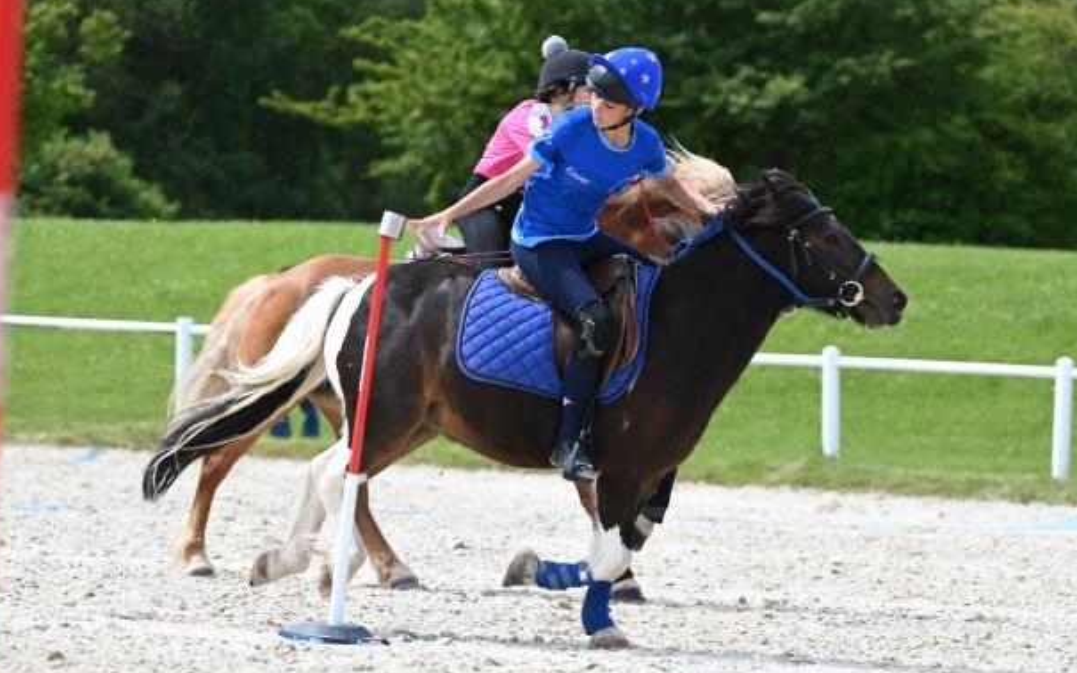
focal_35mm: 256
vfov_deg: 5.1
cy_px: 312
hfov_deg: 8.2
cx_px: 580
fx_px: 7513
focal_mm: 190
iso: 360
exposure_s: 1/1250
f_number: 5.6
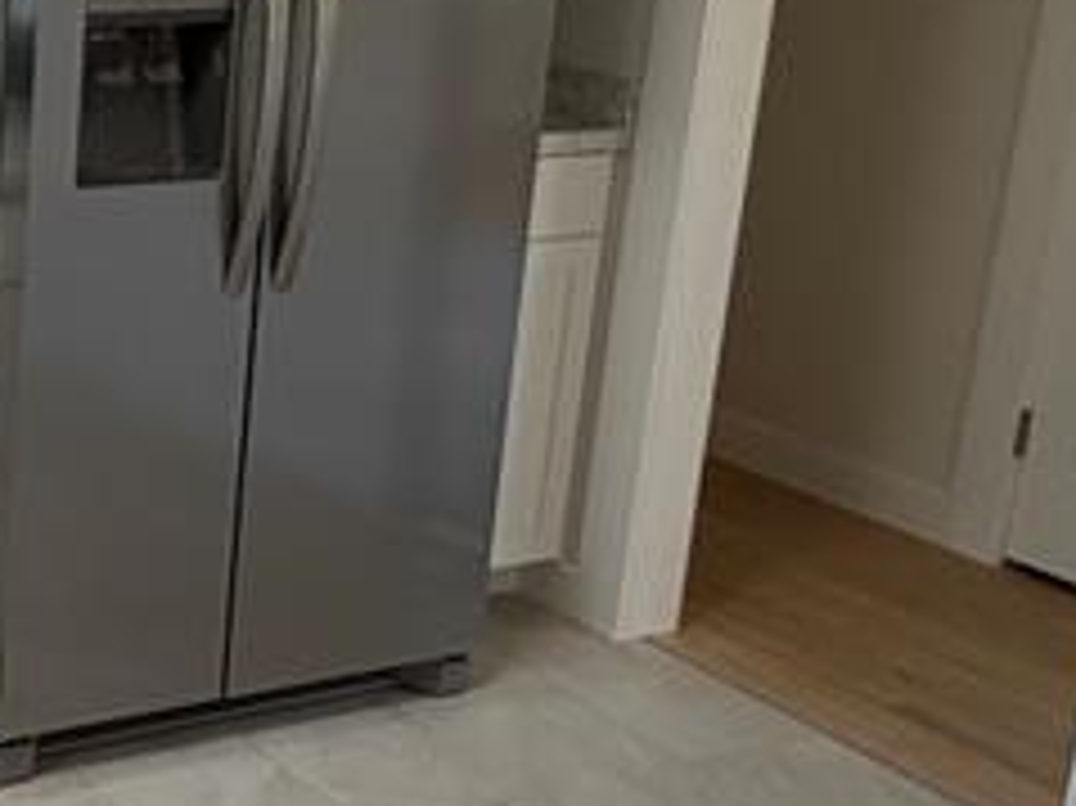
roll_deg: -1.7
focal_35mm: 60
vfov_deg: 24.2
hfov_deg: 27.8
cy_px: 218
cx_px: -248
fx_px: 1864
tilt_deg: -13.7
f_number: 2.2
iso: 125
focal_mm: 2.22
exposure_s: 1/120
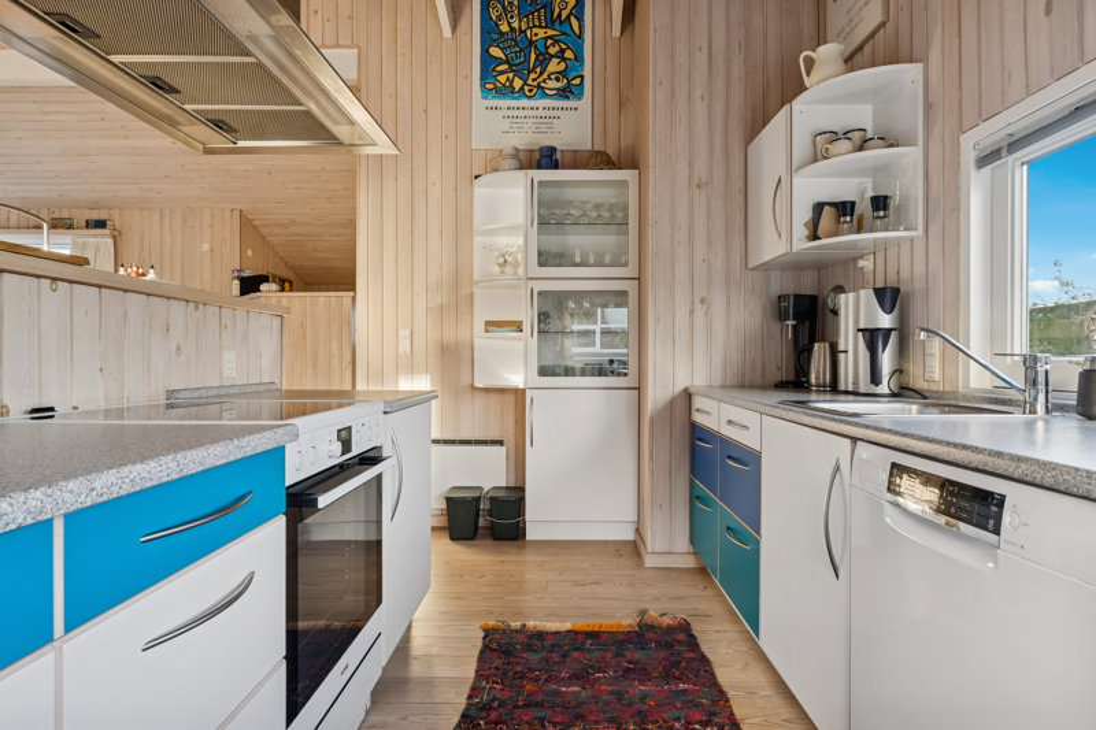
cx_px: 548
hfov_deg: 81.2
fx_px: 639
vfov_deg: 59.5
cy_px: 365
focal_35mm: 21
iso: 200
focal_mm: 14
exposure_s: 1/20
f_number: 9
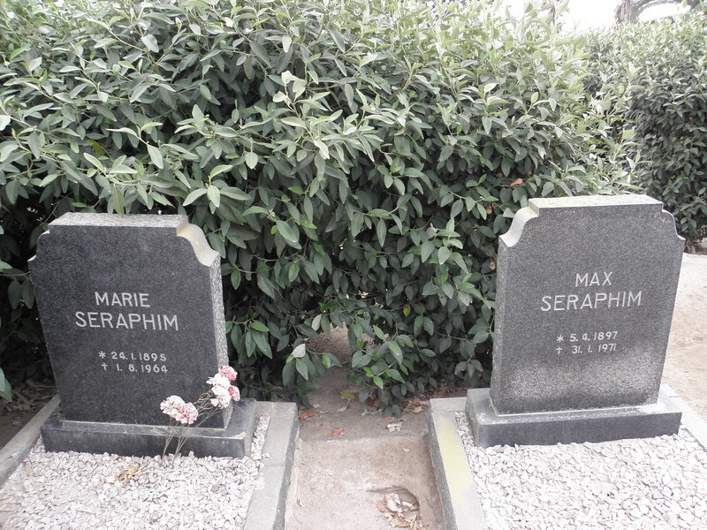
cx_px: 354
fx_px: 531
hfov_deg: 67.3
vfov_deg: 53.1
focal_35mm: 26
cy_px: 265
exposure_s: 1/80
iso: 64
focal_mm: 4.6
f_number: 3.2
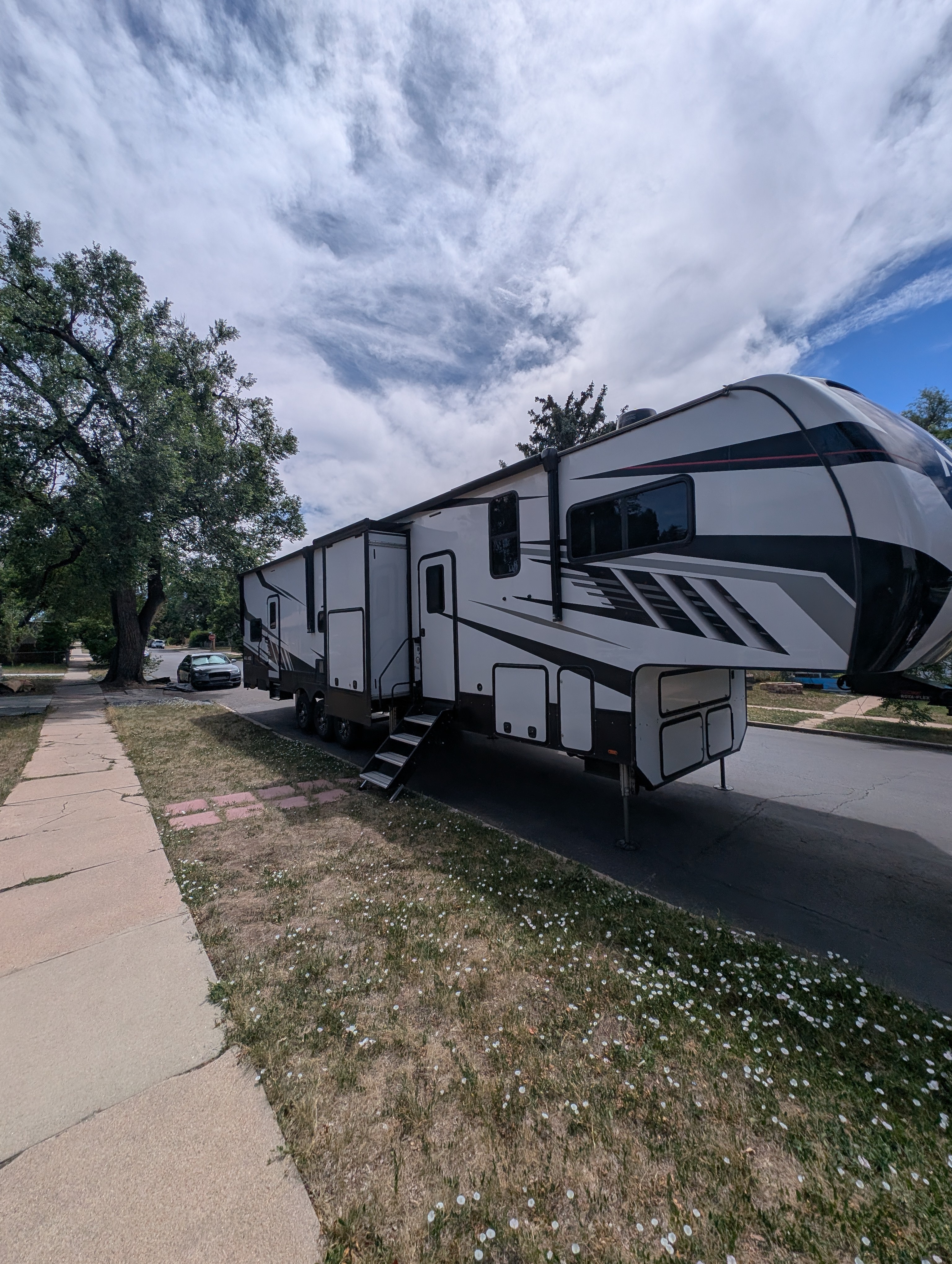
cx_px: 476
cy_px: 632
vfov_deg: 110.5
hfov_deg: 94.6
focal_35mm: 12
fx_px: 439
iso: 43
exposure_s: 1/4484
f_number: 1.95
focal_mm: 2.23
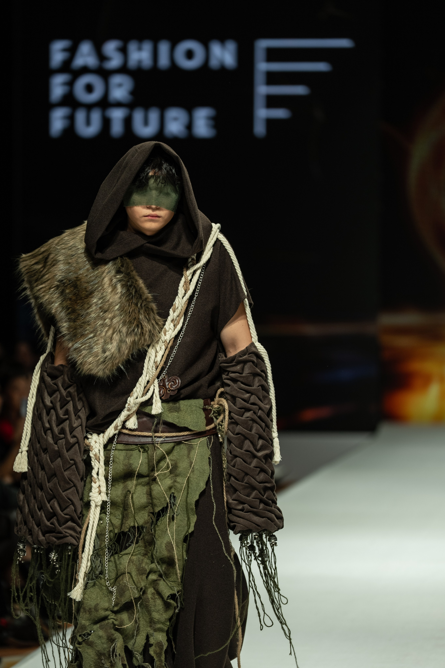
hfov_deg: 6.9
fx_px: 3708
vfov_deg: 10.3
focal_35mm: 200
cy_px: 334
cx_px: 222
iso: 200
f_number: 3.2
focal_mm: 200
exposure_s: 1/250
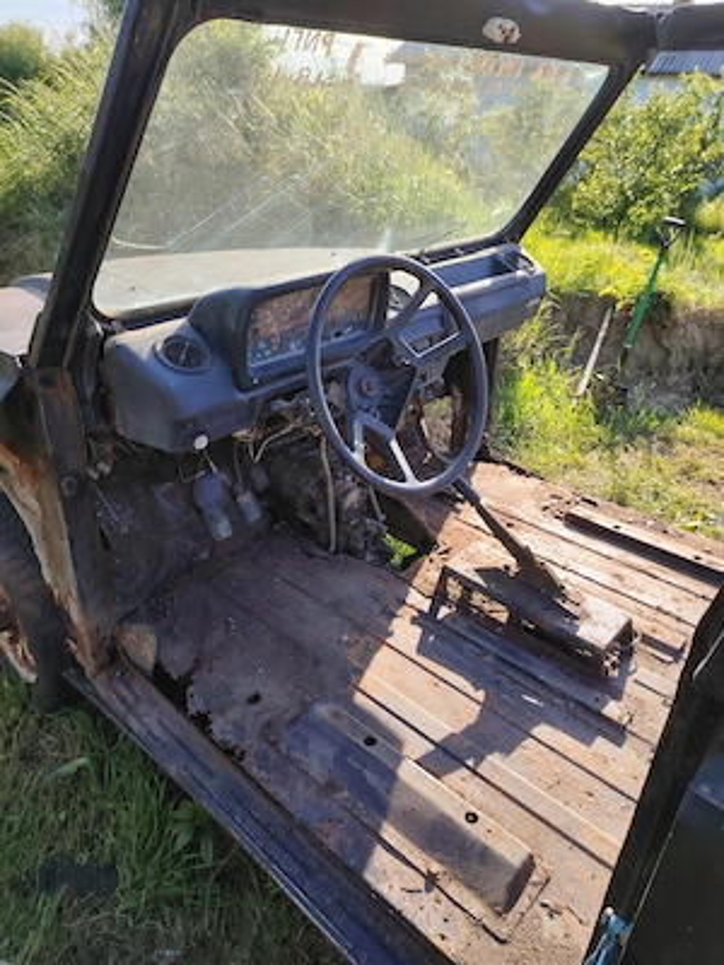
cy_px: 482
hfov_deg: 56.8
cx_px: 362
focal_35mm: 24
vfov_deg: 71.6
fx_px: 669
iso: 263
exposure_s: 1/900
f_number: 1.75
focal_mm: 5.25
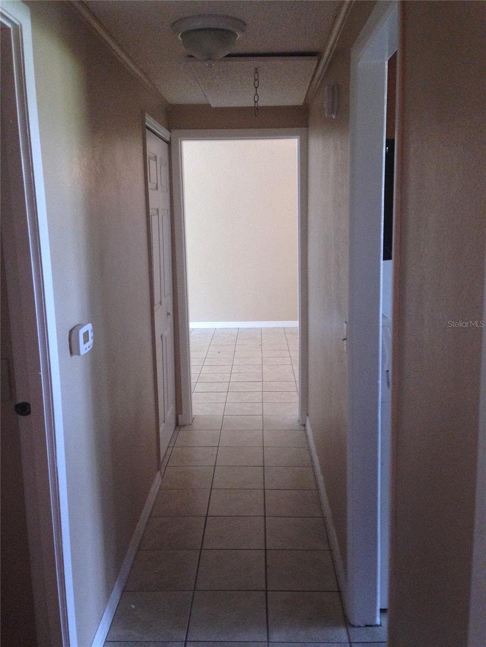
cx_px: 243
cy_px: 324
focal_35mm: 33
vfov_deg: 55.4
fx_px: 618
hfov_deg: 42.9
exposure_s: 1/20
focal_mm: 4.12
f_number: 2.4
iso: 250
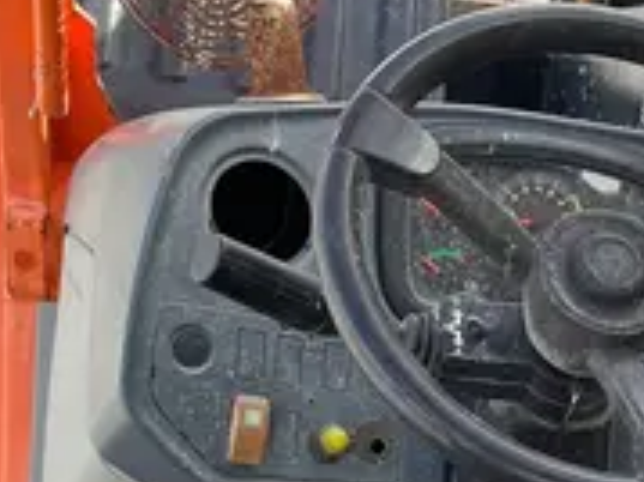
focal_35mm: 80
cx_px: 687
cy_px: 545
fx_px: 1487
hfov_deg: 23.1
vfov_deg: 17.7
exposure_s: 1/515
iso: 50
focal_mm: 5.1
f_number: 1.6
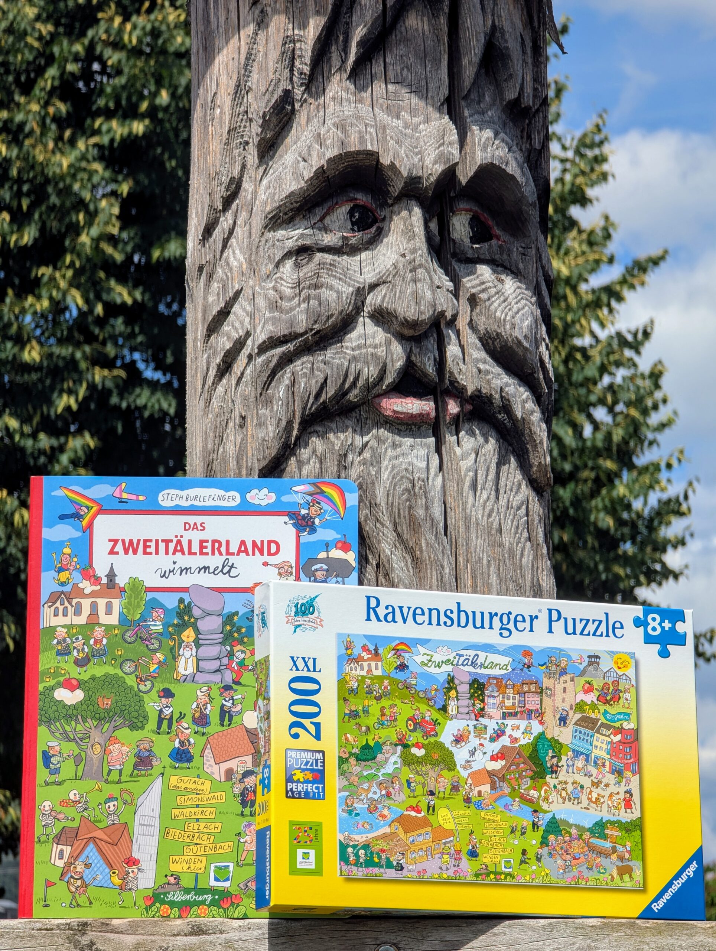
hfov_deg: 12.7
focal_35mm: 117
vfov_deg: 16.8
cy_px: 476
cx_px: 358
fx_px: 3218
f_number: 3.5
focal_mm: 19
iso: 18
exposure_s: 1/334
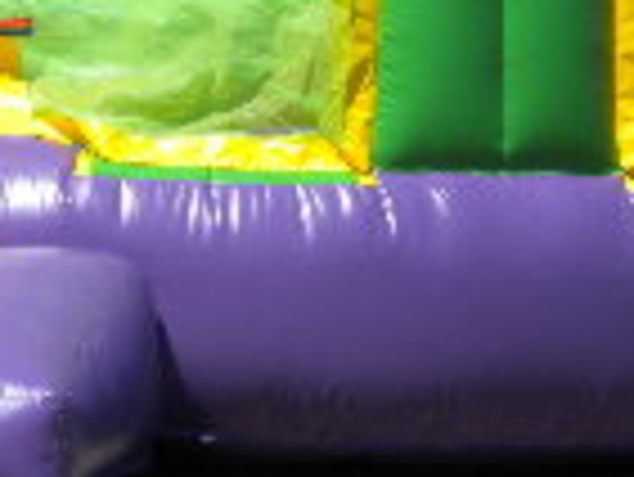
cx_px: 72
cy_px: -63
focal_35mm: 193
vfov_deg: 7.7
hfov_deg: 10.2
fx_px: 3538
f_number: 6.5
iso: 80
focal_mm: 12.3
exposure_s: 1/478
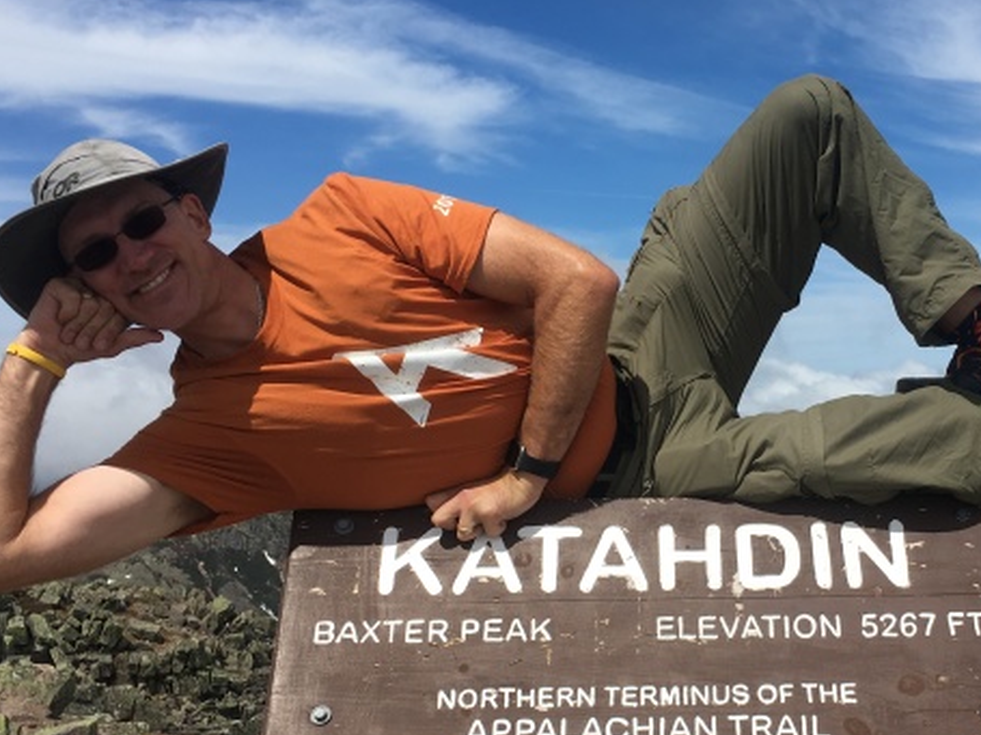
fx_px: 1445
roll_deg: +0.0
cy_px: 448
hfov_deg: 36.8
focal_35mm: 51
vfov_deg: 28.5
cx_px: 716
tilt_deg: -2.0
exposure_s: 1/2959
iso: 25
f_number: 2.2
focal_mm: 4.15
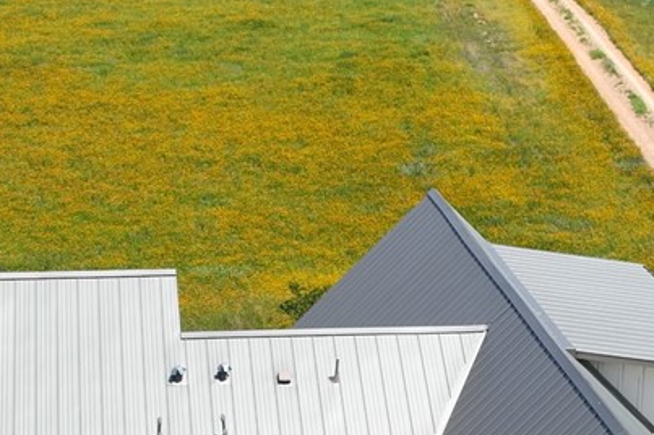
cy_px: 491
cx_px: 161
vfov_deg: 10.6
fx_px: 2305
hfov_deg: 16.1
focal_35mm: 127
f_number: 2.8
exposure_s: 1/1600
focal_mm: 12.29
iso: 100
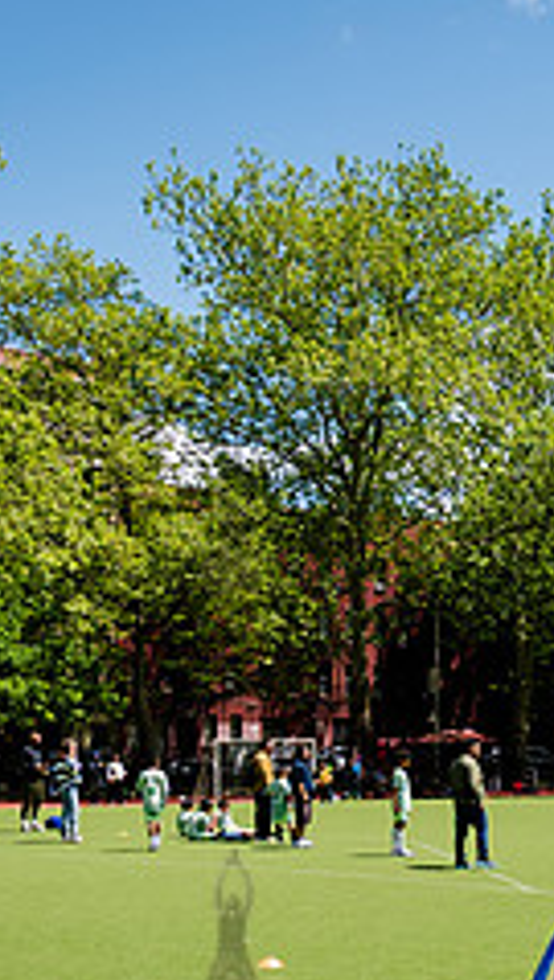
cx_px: 736
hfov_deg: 17.6
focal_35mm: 64
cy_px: 720
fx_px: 1666
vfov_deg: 32.3
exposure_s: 1/800
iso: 200
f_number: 4.5
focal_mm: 24
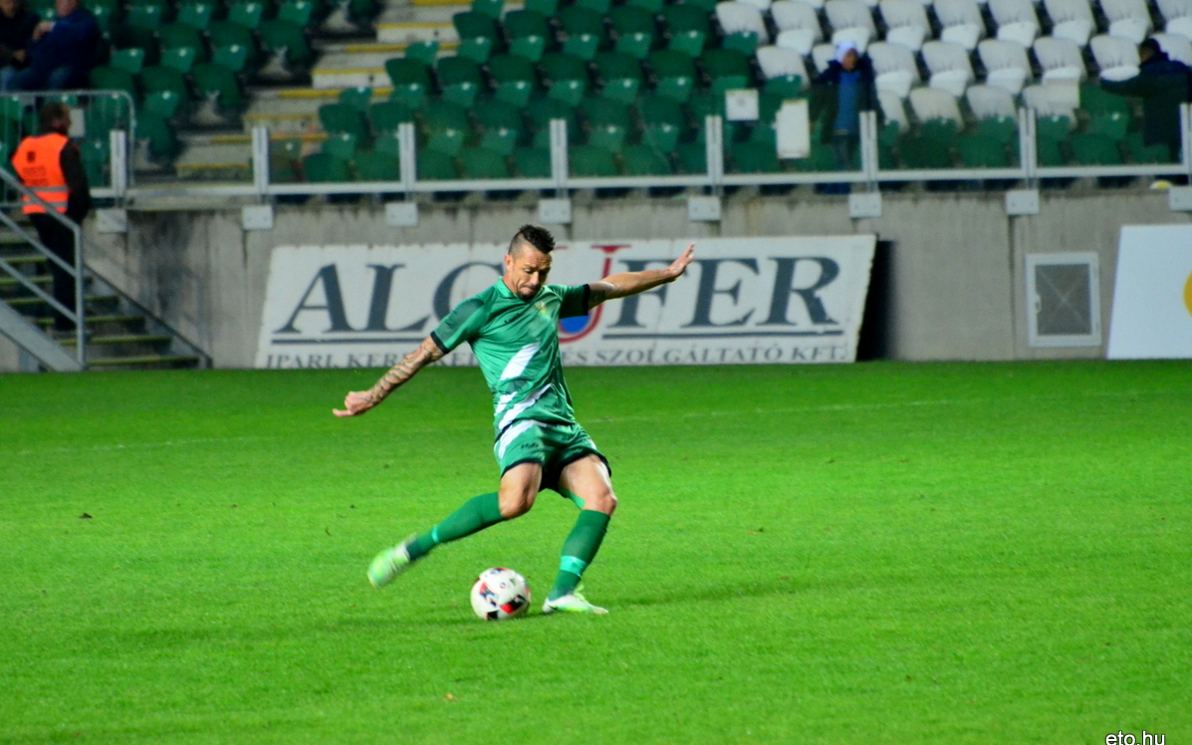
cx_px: 596
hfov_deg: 4.6
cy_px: 380
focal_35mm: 459
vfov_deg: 2.9
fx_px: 14910
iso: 5000
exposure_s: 1/320
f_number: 5.6
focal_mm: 300
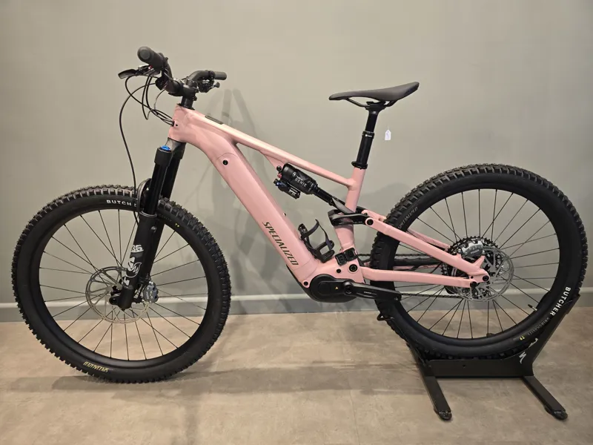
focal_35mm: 23
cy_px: 222
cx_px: 296
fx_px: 394
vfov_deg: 58.9
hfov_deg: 73.9
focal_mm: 6.3
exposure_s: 1/50
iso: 100
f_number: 1.7
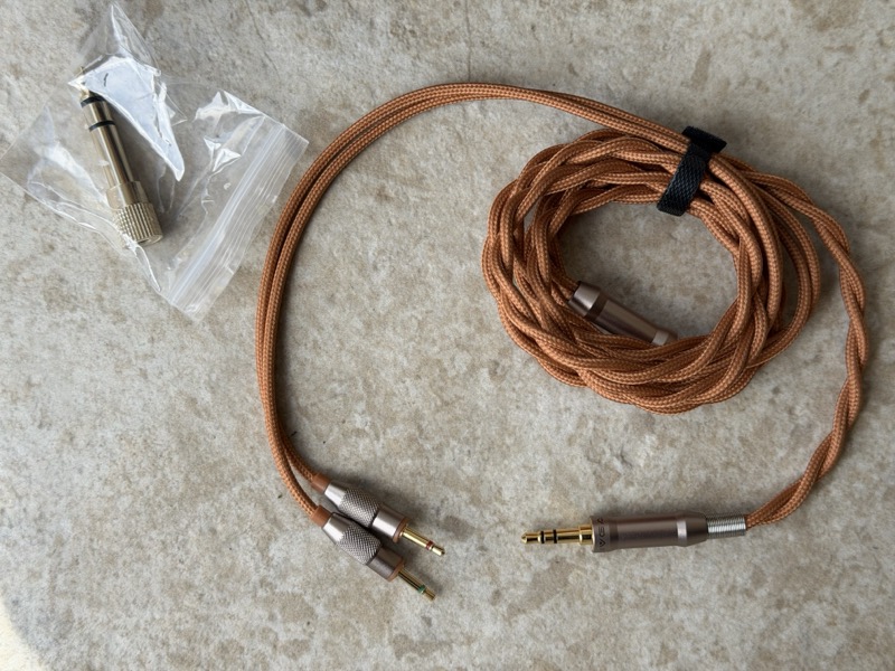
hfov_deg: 39.7
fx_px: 1241
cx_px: 448
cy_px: 336
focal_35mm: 48
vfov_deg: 30.3
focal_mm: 6.76
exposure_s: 1/675
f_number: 1.78
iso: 64
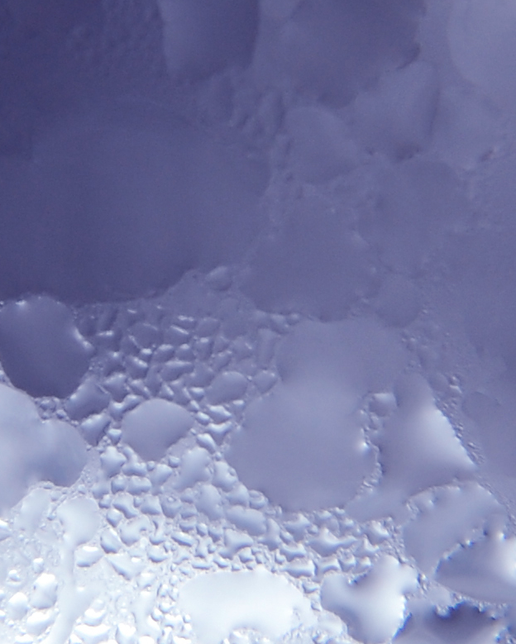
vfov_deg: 8.5
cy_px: 248
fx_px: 4349
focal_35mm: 228
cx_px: 93
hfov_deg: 6.8
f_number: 5.3
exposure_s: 1/100
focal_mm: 42
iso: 400
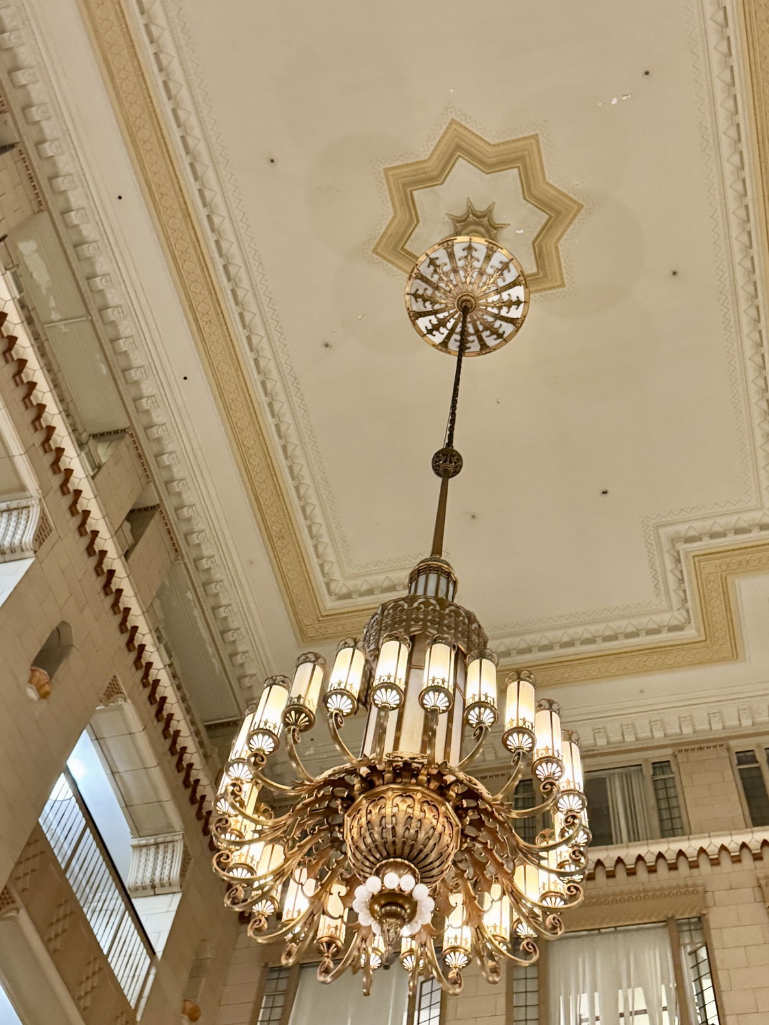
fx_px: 1155
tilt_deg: +62.5
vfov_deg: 47.8
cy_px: 481
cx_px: 448
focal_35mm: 39
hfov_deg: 36.7
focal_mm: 6.76
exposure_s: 1/40
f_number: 1.78
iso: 800
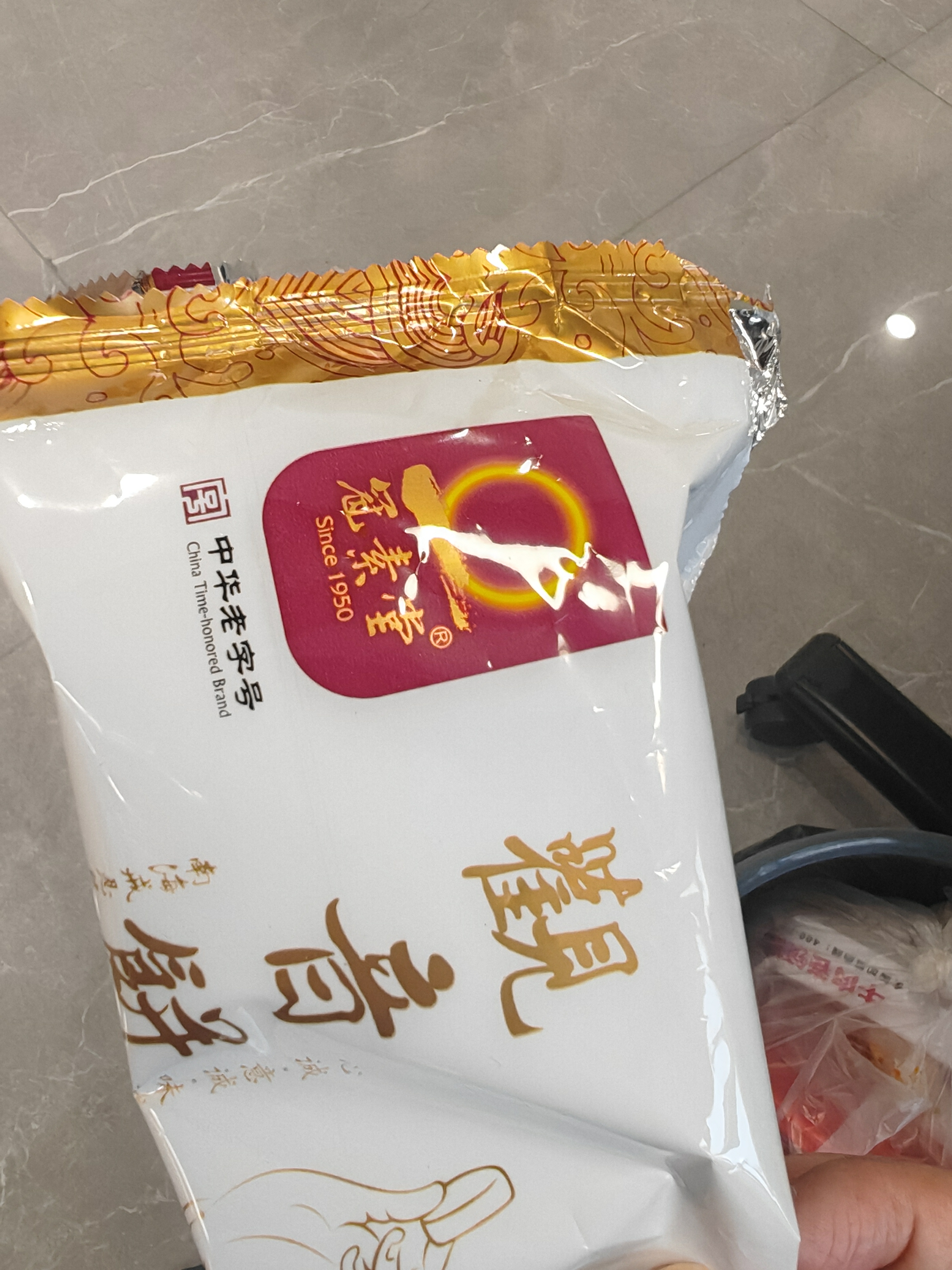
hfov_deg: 53.1
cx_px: 476
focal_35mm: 26
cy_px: 635
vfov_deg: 67.3
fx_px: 953
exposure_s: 1/50
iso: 320
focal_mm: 1.82
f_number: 2
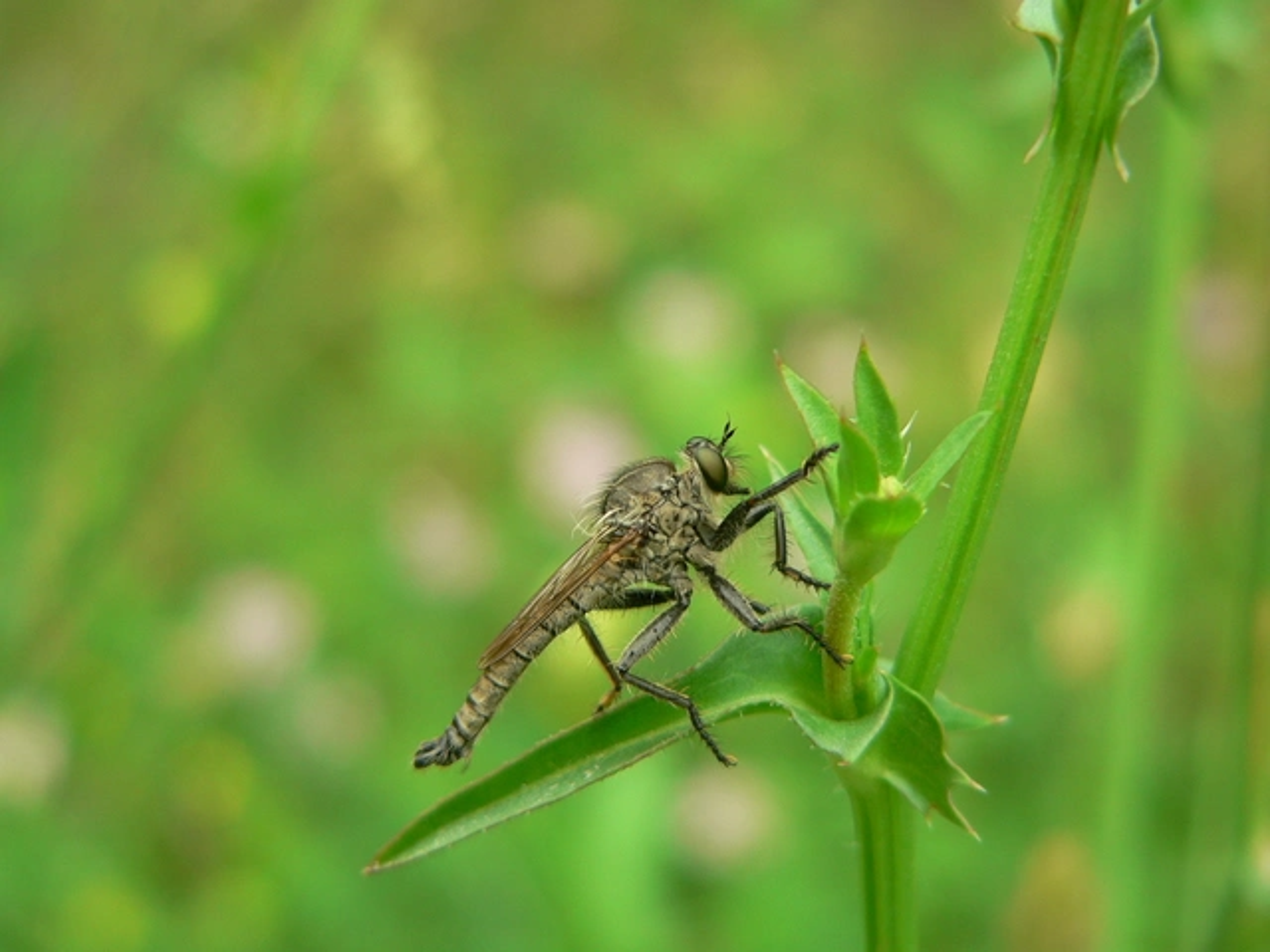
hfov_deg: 24.7
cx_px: 635
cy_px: 476
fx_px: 2898
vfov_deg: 18.7
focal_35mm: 79
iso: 100
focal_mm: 13.2
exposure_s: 1/60
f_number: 2.8
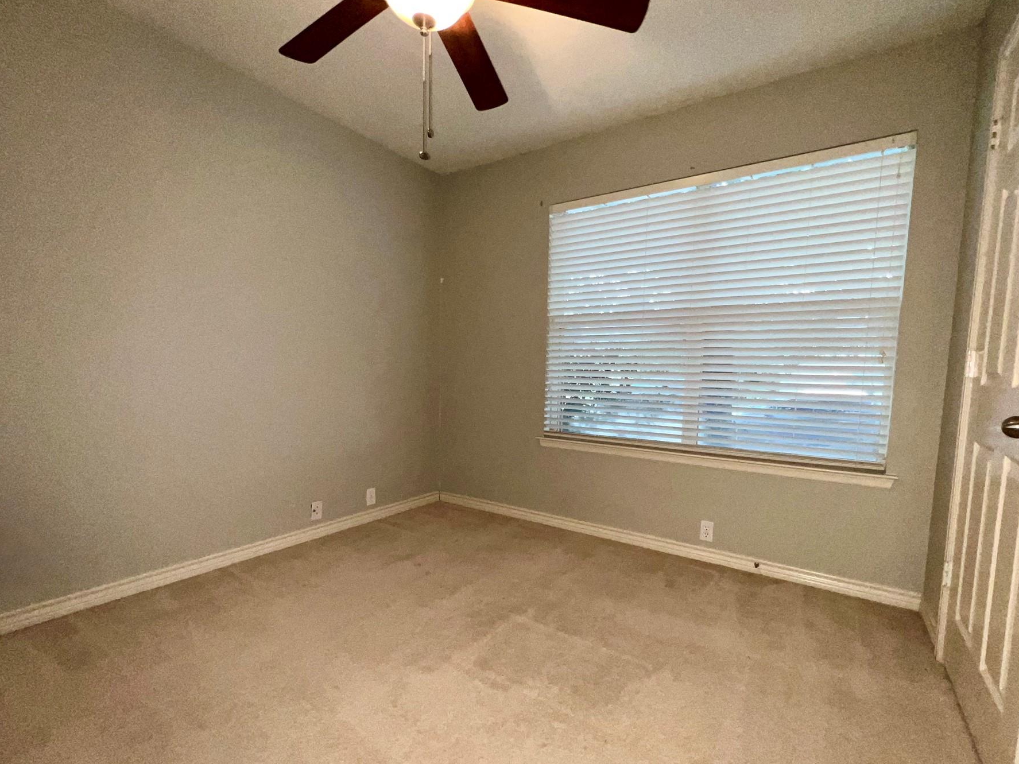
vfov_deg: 81.5
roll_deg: -1.2
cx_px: 521
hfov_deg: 98.2
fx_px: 442
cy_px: 417
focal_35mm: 15
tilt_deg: -6.5
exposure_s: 1/60
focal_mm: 1.57
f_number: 1.8
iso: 160
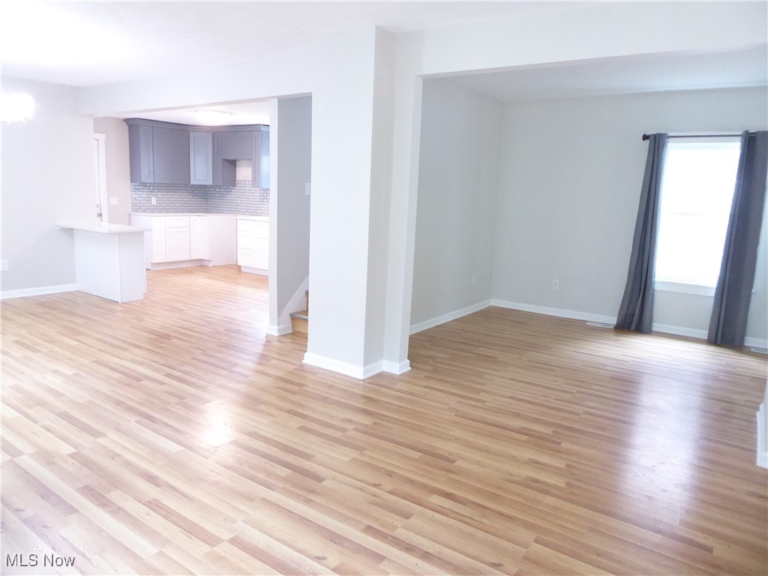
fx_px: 555
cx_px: 384
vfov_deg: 54.9
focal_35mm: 25
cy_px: 288
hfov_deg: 69.4
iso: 800
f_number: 3.3
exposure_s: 1/40
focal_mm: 4.3
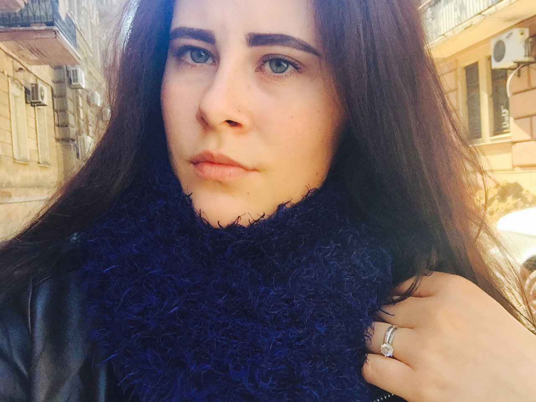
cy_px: 201
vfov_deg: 45.4
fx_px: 480
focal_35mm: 31
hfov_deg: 58.4
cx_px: 268
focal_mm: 2.65
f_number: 2.2
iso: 32
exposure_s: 1/115
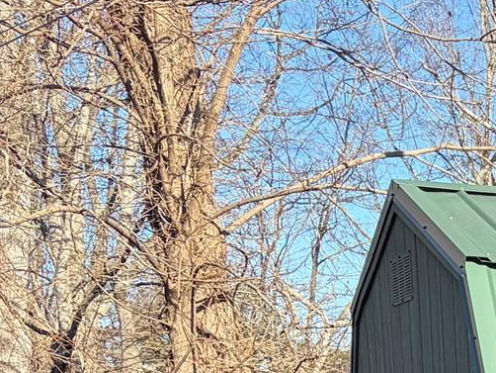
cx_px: 943
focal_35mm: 106
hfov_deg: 15.4
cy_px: 591
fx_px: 1520
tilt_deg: -5.2
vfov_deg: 13.1
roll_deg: +1.1
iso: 50
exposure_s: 1/1081
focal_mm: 5.96
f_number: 1.6
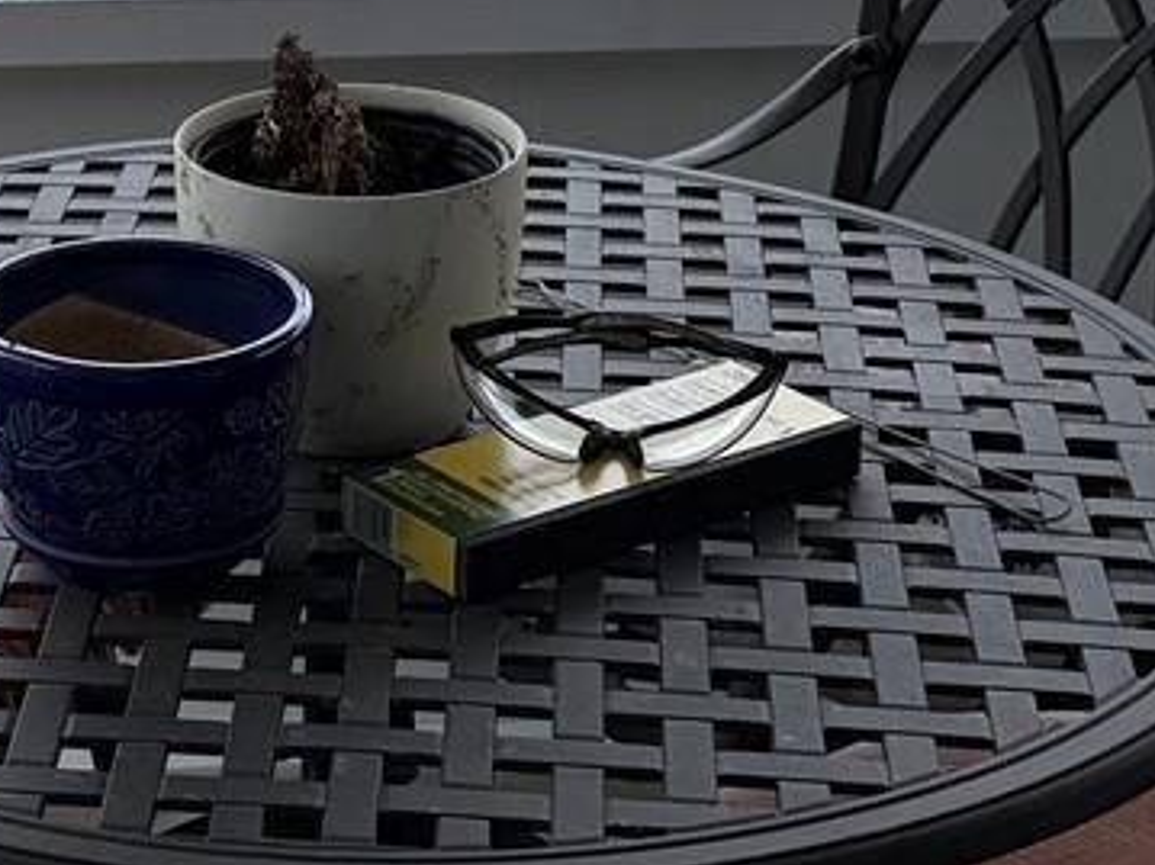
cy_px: -132
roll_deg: +0.8
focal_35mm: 107
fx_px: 3569
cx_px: 106
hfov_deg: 18.1
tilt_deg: -15.5
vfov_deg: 13.5
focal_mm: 6.76
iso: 80
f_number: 1.78
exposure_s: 1/1464
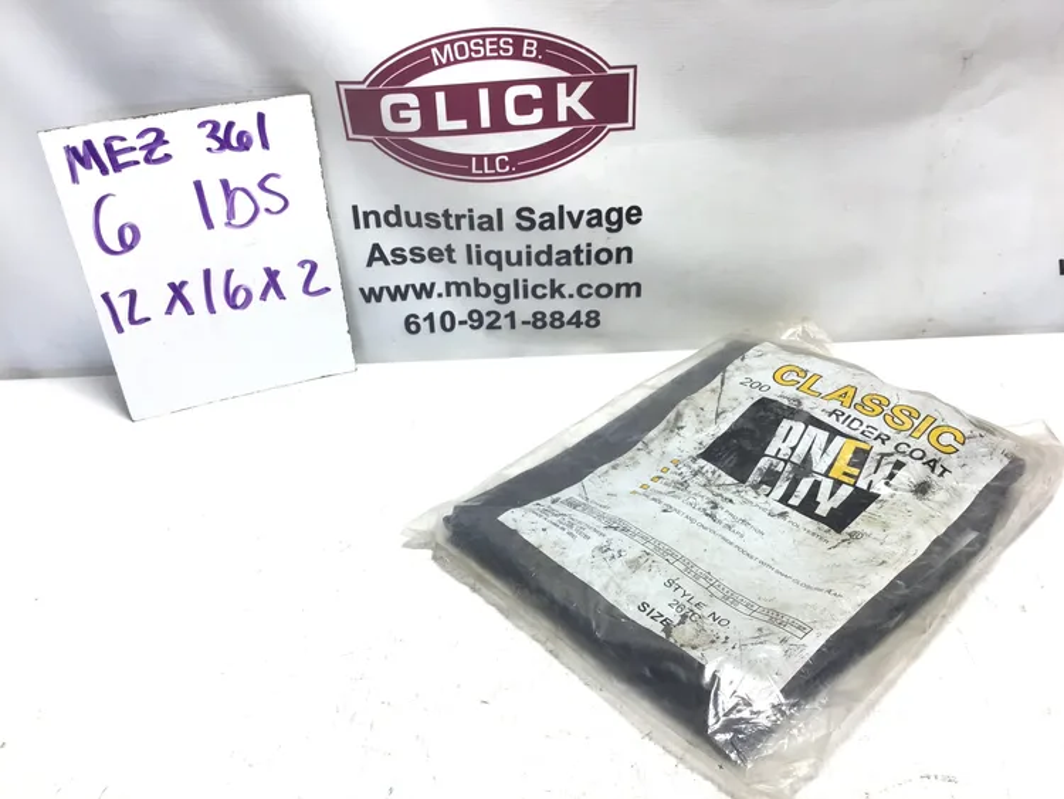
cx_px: 532
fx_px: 953
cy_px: 400
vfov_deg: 45.5
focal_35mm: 31
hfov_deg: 58.3
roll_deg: +2.7
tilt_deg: -32.6
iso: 32
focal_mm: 3.3
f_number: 2.4
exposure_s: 1/120
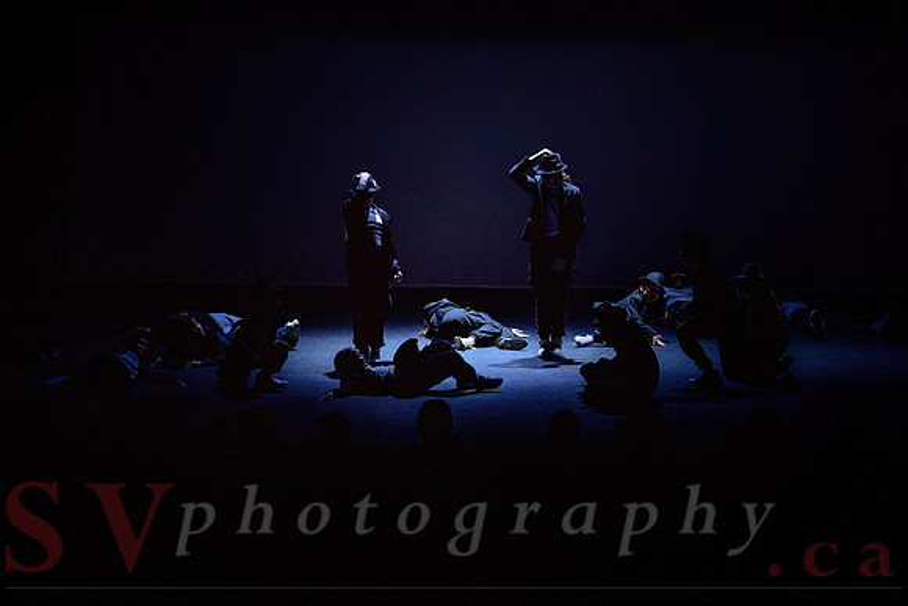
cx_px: 454
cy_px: 225
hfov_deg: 23.1
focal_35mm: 88
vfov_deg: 15.5
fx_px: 2222
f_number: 2.8
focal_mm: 70
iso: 1250
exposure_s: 1/320
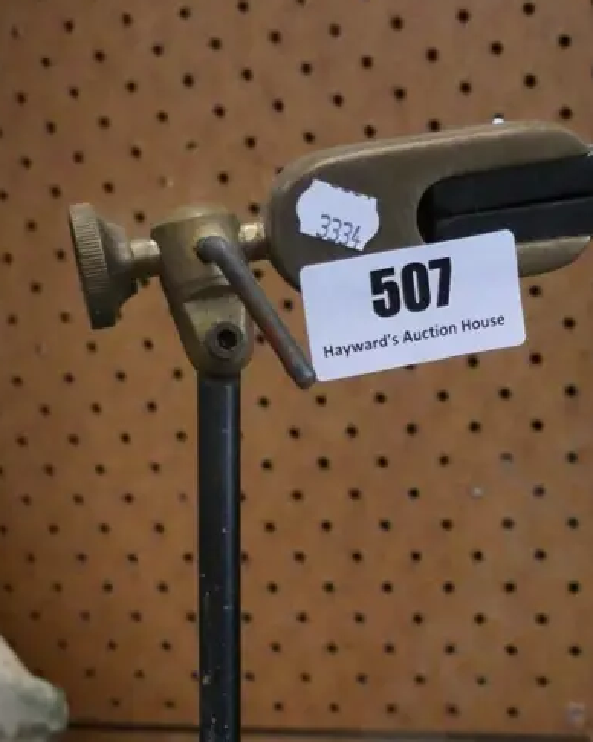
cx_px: 413
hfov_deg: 21.7
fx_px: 1536
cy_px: 713
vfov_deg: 26.0
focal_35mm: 70
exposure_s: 1/500
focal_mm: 17
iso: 6400
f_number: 3.8
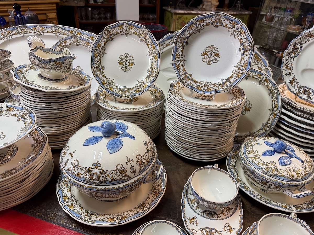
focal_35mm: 24
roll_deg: -2.4
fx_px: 218
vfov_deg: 56.8
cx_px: 157
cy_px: 118
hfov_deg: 71.6
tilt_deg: -32.4
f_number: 1.78
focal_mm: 6.76
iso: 125
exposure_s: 1/50
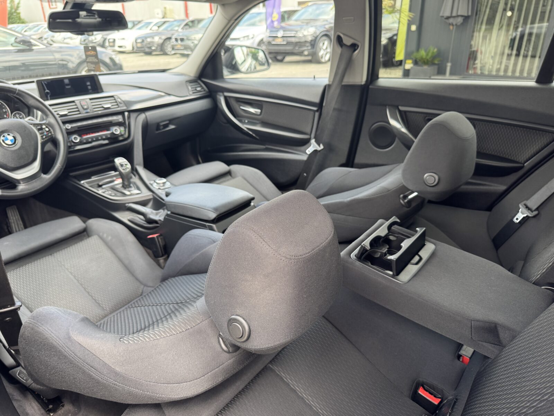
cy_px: 208
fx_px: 384
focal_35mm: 24
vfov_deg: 56.8
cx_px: 277
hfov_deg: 71.6
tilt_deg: -26.1
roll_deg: +0.6
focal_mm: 6.76
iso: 125
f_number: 1.78
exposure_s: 1/121
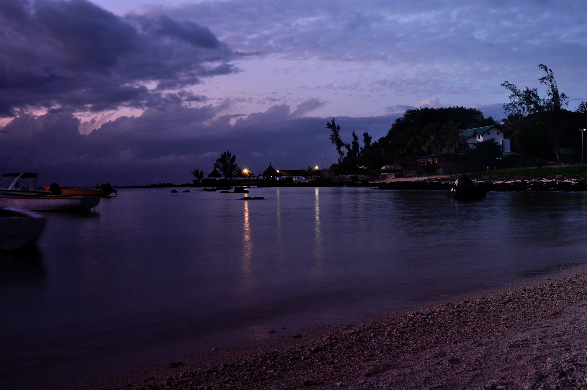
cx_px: 294
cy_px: 195
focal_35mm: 42
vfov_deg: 31.8
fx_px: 684
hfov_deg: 46.5
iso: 400
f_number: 11
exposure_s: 2
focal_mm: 28
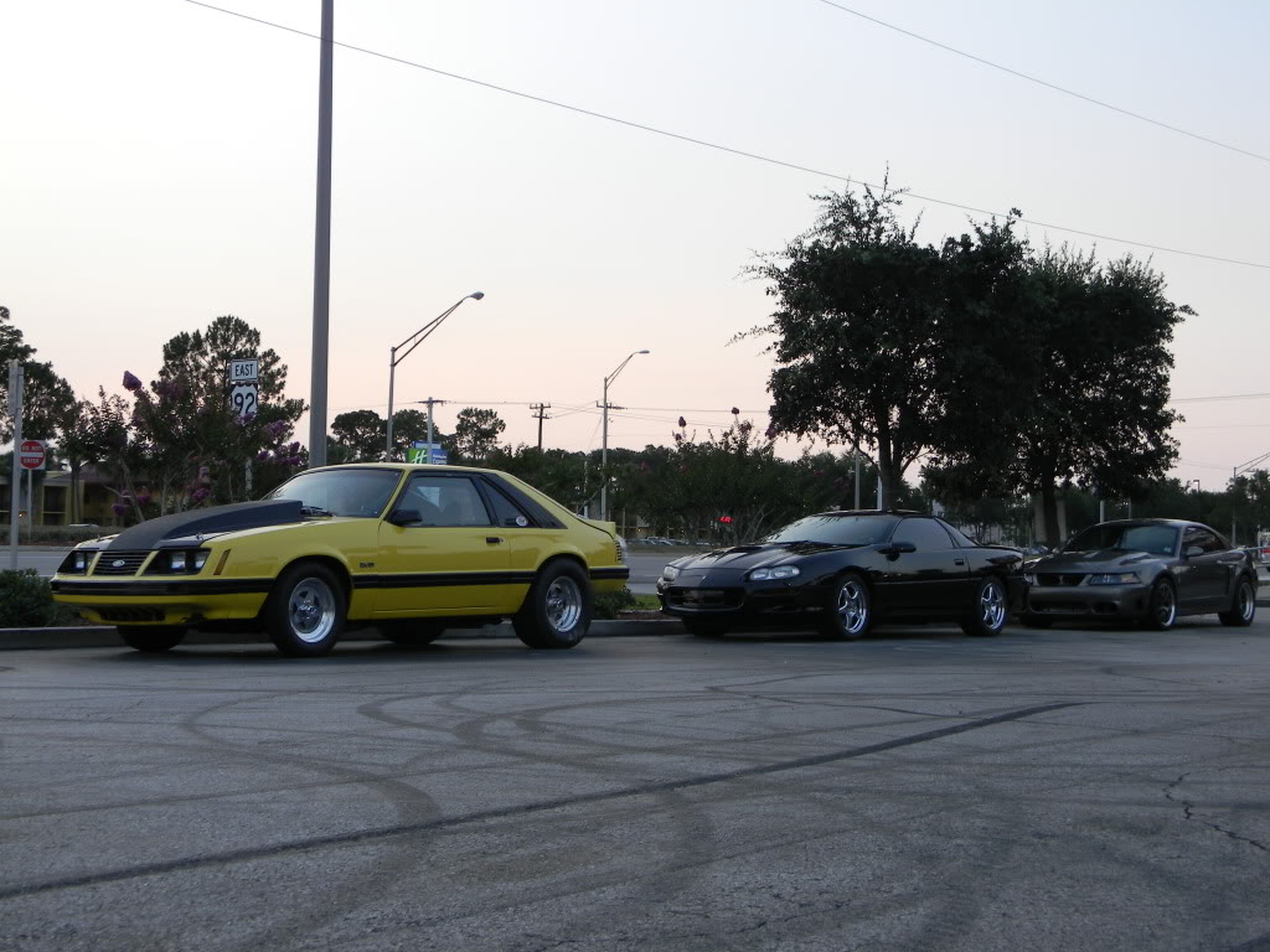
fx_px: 1724
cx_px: 635
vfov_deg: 30.9
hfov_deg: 40.4
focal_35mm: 47
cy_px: 476
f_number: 3.9
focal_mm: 8.6
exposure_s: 1/68
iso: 80
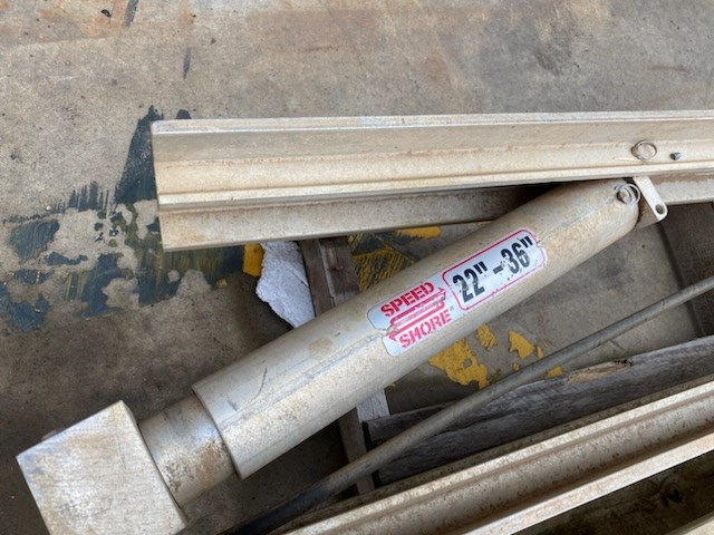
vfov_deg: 53.1
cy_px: 268
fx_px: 536
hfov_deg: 67.3
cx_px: 357
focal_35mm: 26
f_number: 1.8
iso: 32
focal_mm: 4.25
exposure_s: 1/122
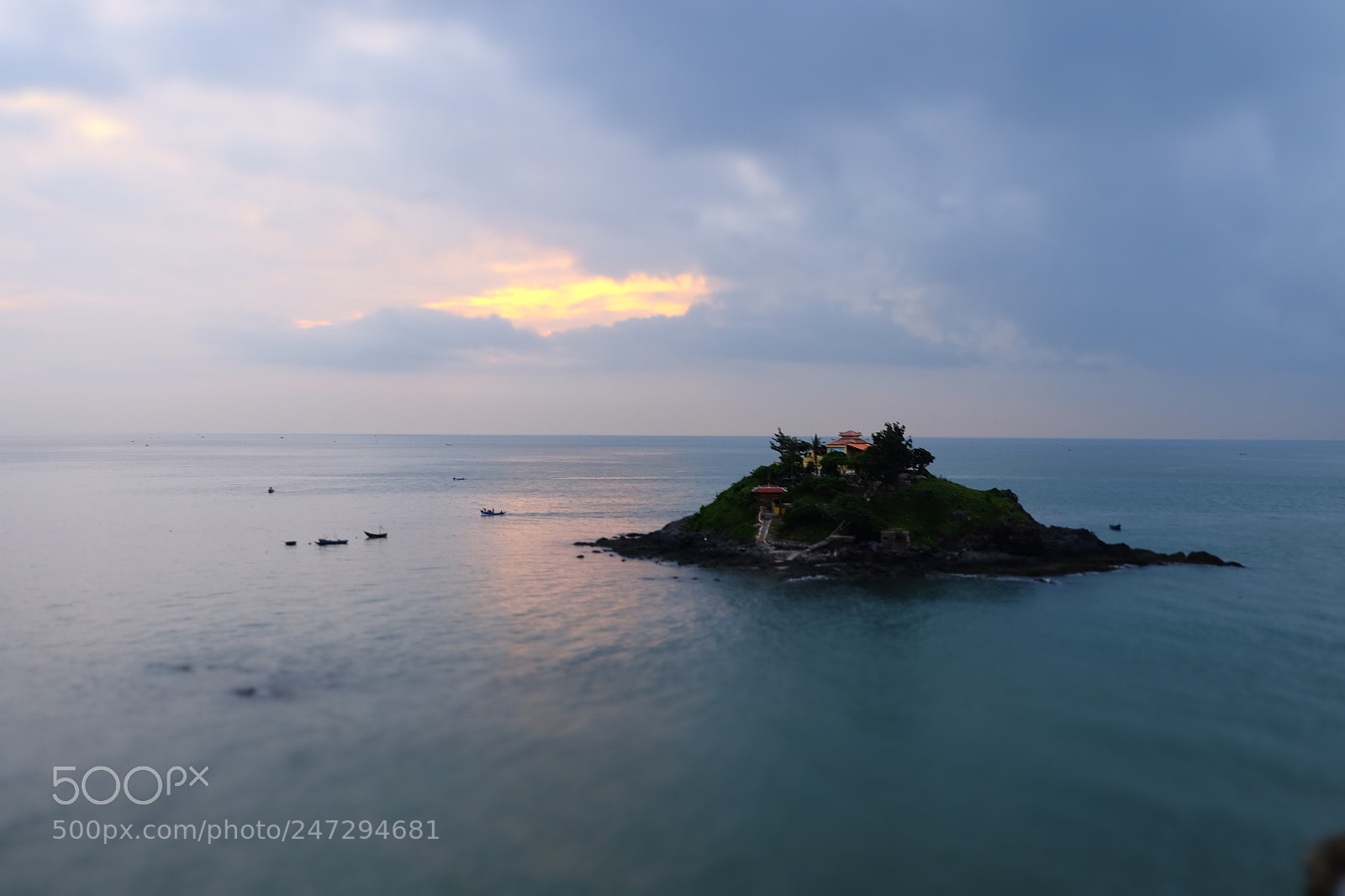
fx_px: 1494
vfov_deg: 33.4
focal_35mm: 40
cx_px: 672
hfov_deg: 48.5
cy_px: 448
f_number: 5
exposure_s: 1/10
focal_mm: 26.9
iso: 200
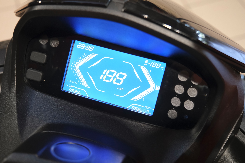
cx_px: 122
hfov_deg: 47.4
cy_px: 82
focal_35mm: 41
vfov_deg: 32.6
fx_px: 279
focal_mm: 27.5
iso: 1600
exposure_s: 1/100
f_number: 4
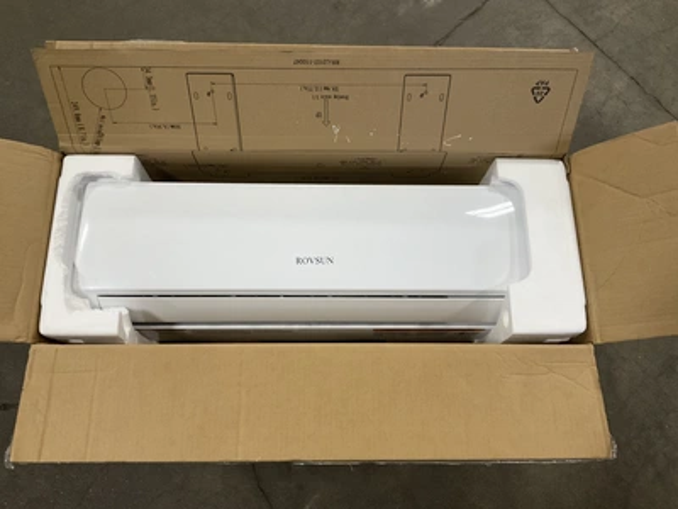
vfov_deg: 48.2
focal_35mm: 29
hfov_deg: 61.7
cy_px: 254
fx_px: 568
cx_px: 339
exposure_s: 1/60
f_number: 1.8
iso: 100
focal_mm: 3
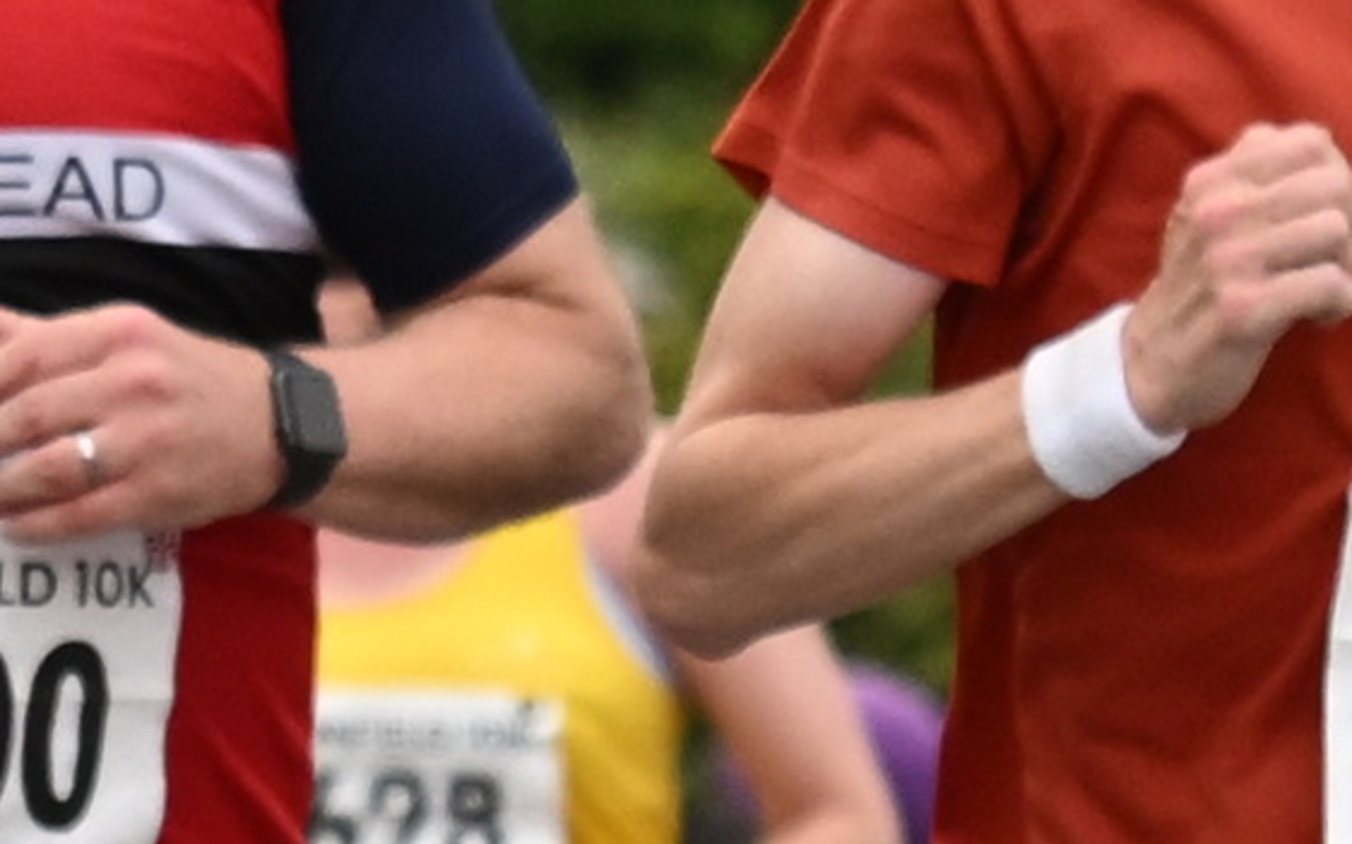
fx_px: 17535
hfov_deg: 4.3
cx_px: 2865
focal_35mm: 476
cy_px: -516
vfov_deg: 2.8
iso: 500
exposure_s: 1/1000
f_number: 4
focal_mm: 105
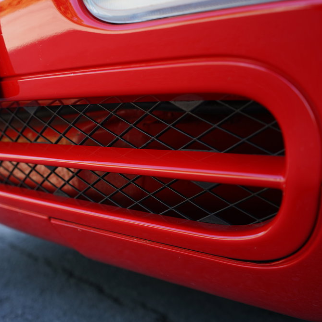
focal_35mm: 39
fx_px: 410
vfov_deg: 42.8
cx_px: 80
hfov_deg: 41.6
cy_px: 160
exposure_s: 1/60
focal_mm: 30
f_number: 4
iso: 100
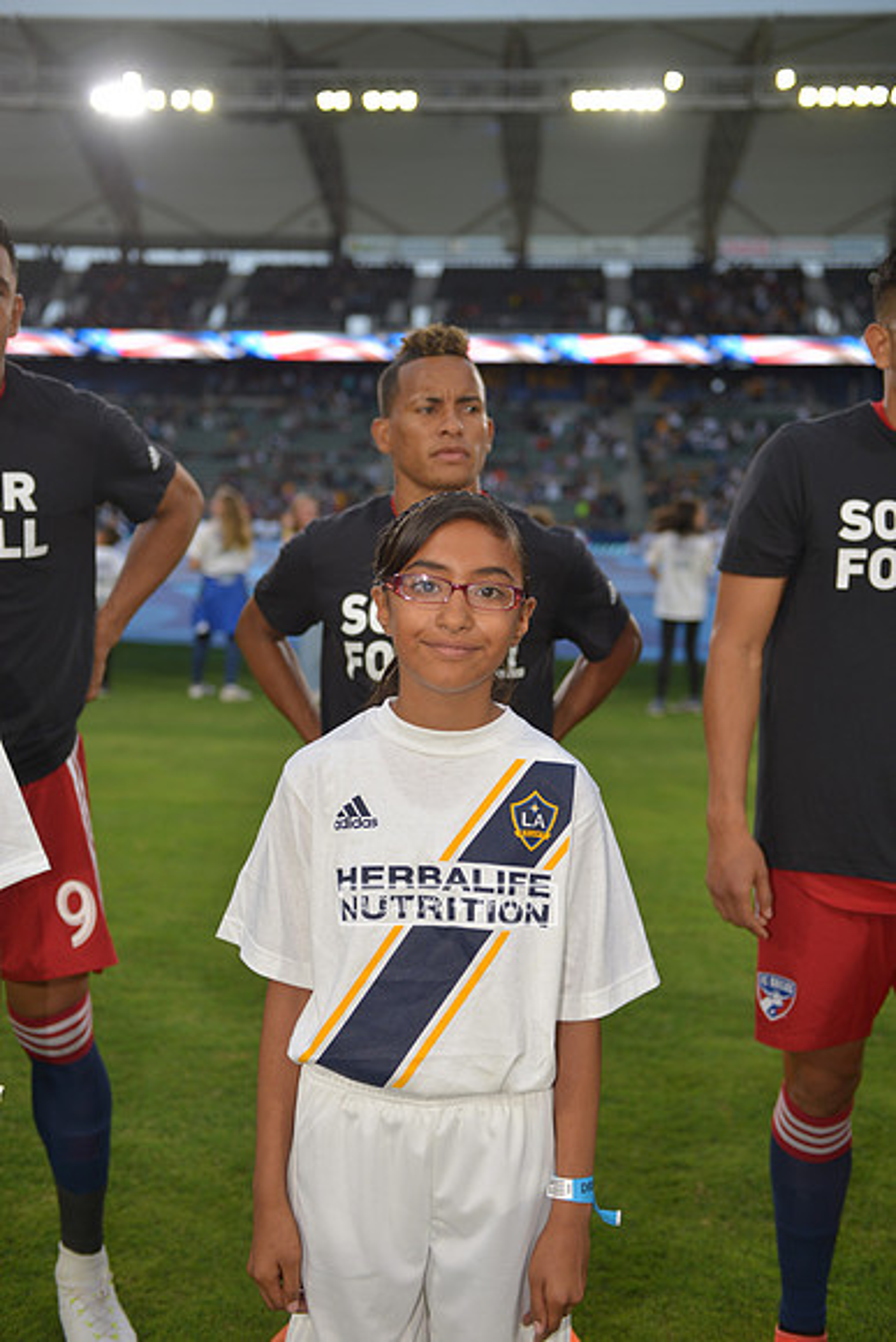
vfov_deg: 48.4
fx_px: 1492
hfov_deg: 33.4
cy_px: 671
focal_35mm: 40
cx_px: 448
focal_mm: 40
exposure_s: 1/250
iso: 250
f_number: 2.8
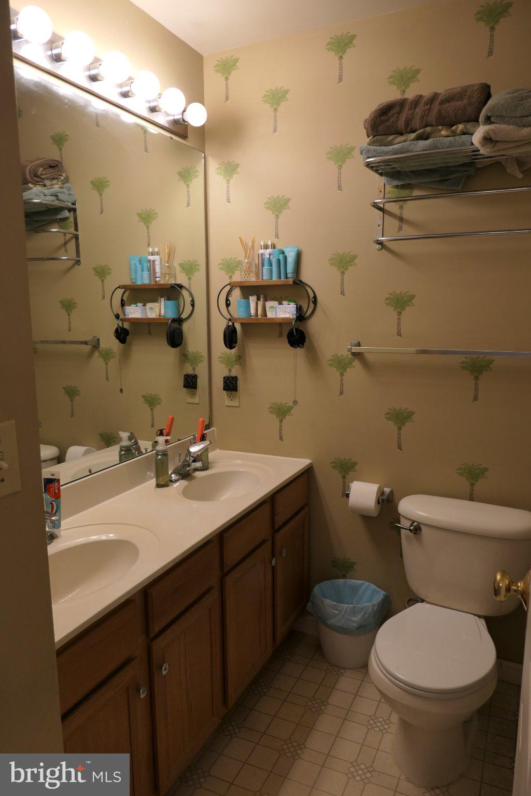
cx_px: 266
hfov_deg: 51.3
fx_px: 553
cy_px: 398
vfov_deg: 71.5
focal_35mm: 25
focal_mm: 9.12
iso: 320
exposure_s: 1/60
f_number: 2.8
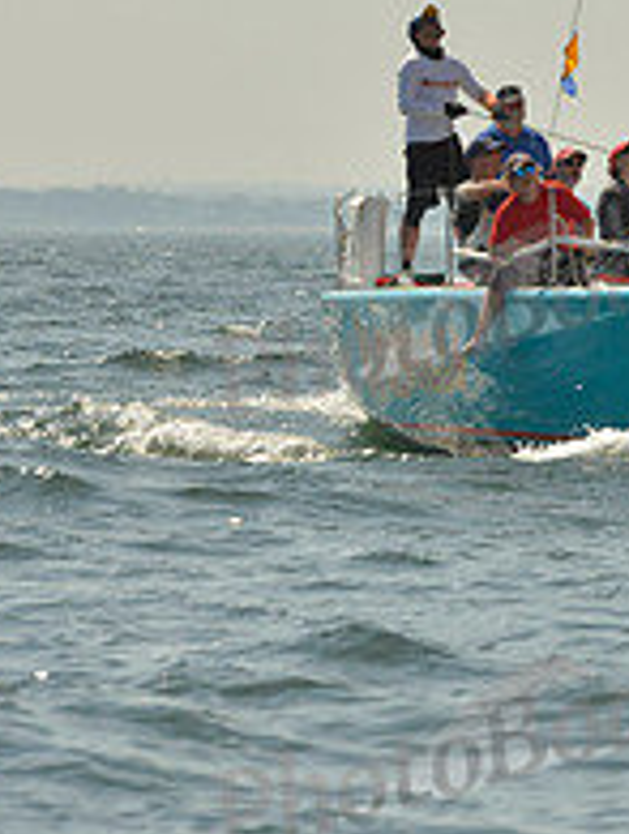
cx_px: 1040
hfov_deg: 3.5
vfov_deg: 4.6
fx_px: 10336
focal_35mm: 428
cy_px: 28
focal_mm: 150
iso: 200
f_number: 8
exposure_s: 1/1250
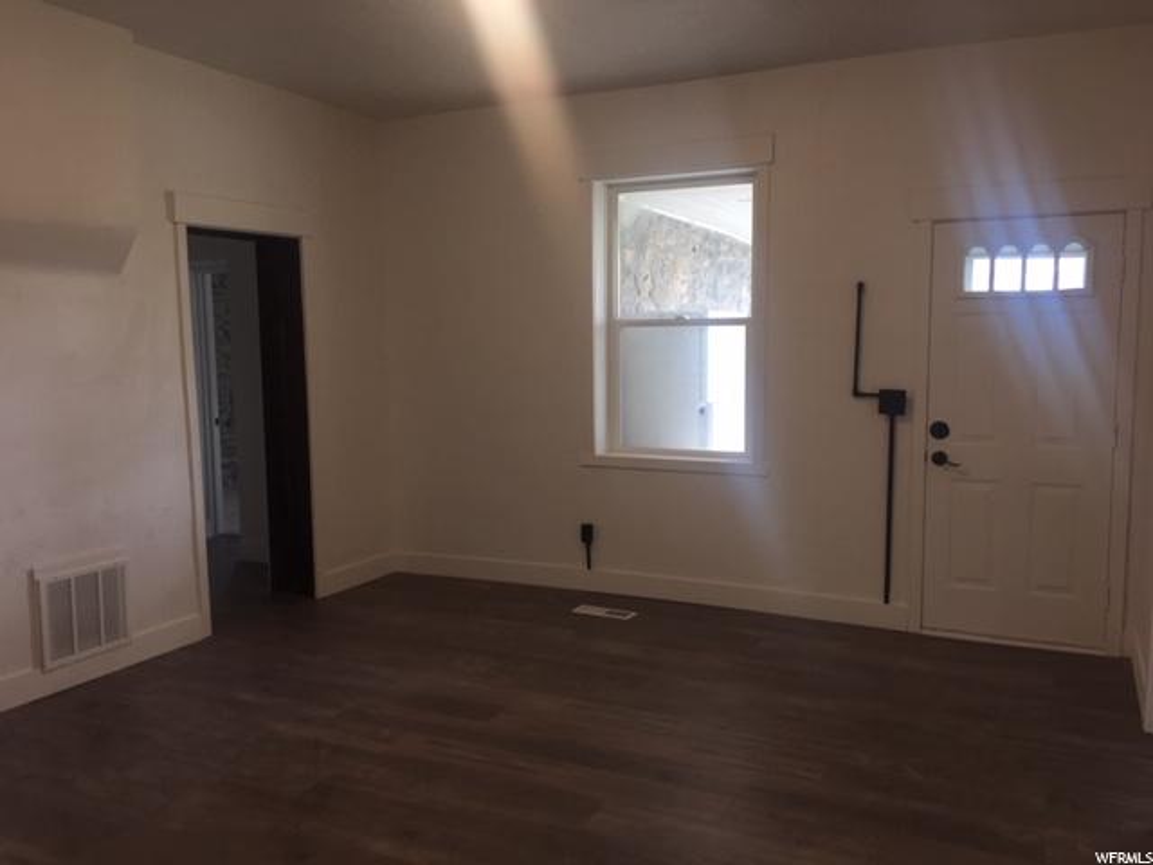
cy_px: 432
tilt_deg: -5.4
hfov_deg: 61.7
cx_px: 576
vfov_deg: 48.2
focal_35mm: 29
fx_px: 966
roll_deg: +0.4
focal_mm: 4.15
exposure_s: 1/30
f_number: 2.2
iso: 25
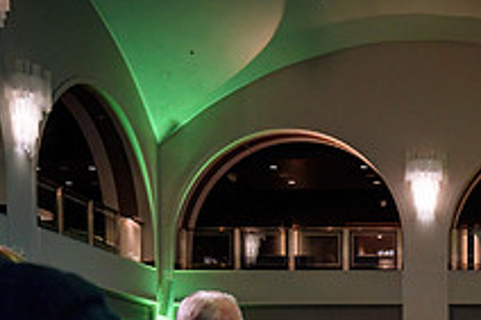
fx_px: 1068
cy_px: 439
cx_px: 565
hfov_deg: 23.4
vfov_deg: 16.0
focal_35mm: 80
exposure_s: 1/160
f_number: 3.2
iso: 1600
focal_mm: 24
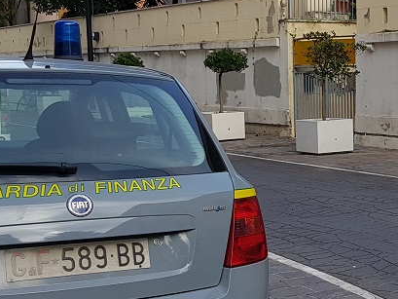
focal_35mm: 77
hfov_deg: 23.9
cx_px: 426
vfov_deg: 19.1
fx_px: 886
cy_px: 172
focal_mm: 4.2
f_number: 1.7
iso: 40
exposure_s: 1/972
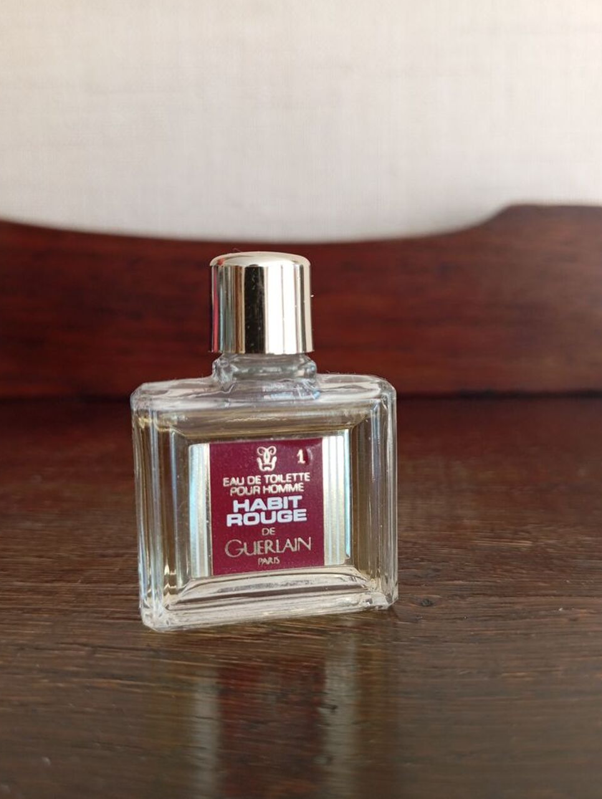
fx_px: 670
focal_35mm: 29
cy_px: 400
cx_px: 303
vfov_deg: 61.6
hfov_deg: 48.4
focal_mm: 4.25
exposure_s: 1/50
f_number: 1.8
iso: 152
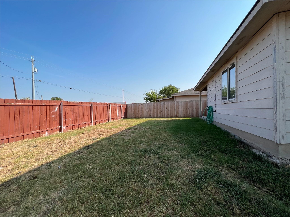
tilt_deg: +0.2
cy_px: 108
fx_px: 109
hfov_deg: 106.2
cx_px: 145
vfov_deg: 89.9
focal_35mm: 13
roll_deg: +0.8
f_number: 1.8
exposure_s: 1/1623
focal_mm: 1.57
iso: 32
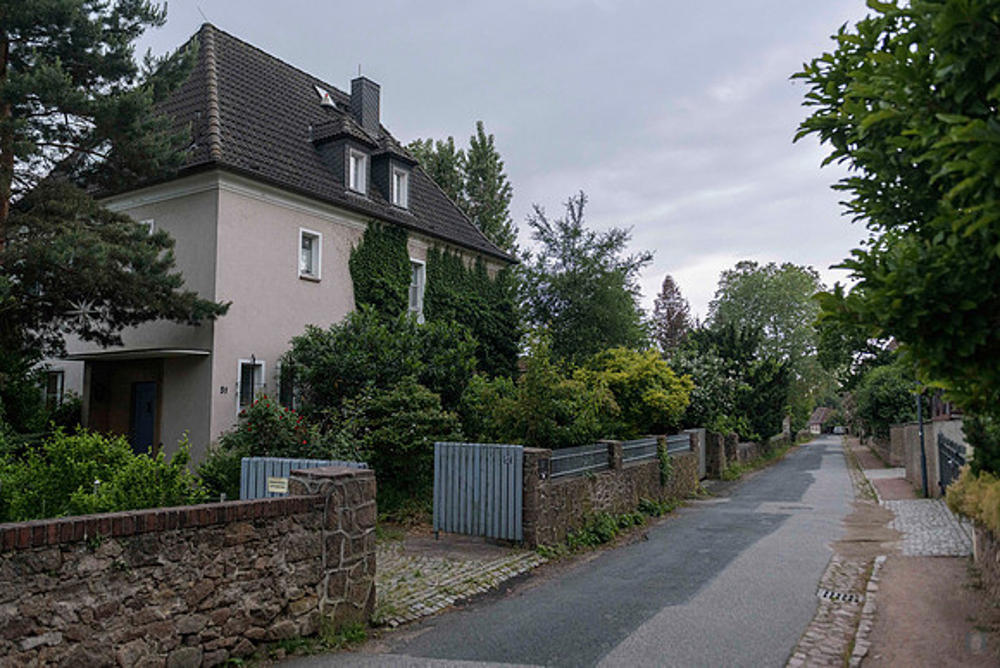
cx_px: 500
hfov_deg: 65.8
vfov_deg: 46.7
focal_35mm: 28
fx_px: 773
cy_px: 334
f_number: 4
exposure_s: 1/60
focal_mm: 27
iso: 400
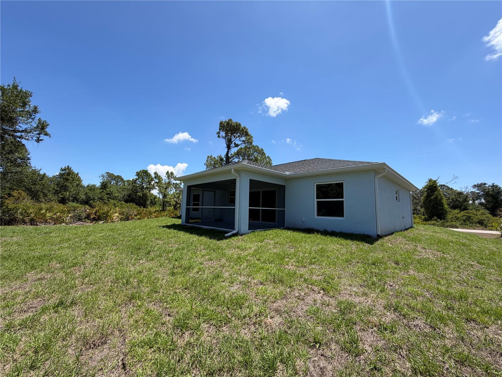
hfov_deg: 102.1
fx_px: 203
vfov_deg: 85.7
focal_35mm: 14
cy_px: 188
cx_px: 251
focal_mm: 2.22
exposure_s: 1/770
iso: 25
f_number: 2.2
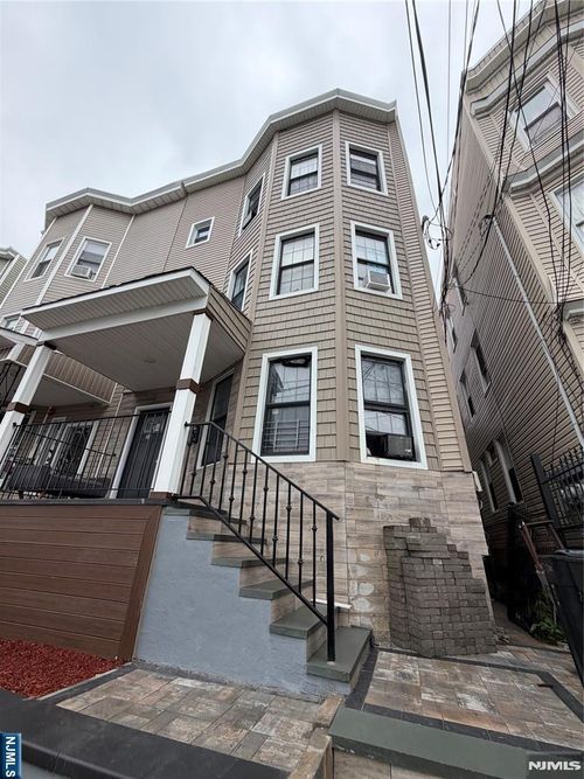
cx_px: 292
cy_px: 390
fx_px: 315
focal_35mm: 14
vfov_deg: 102.1
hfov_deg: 85.7
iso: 50
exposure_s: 1/502
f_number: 2.2
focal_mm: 2.22
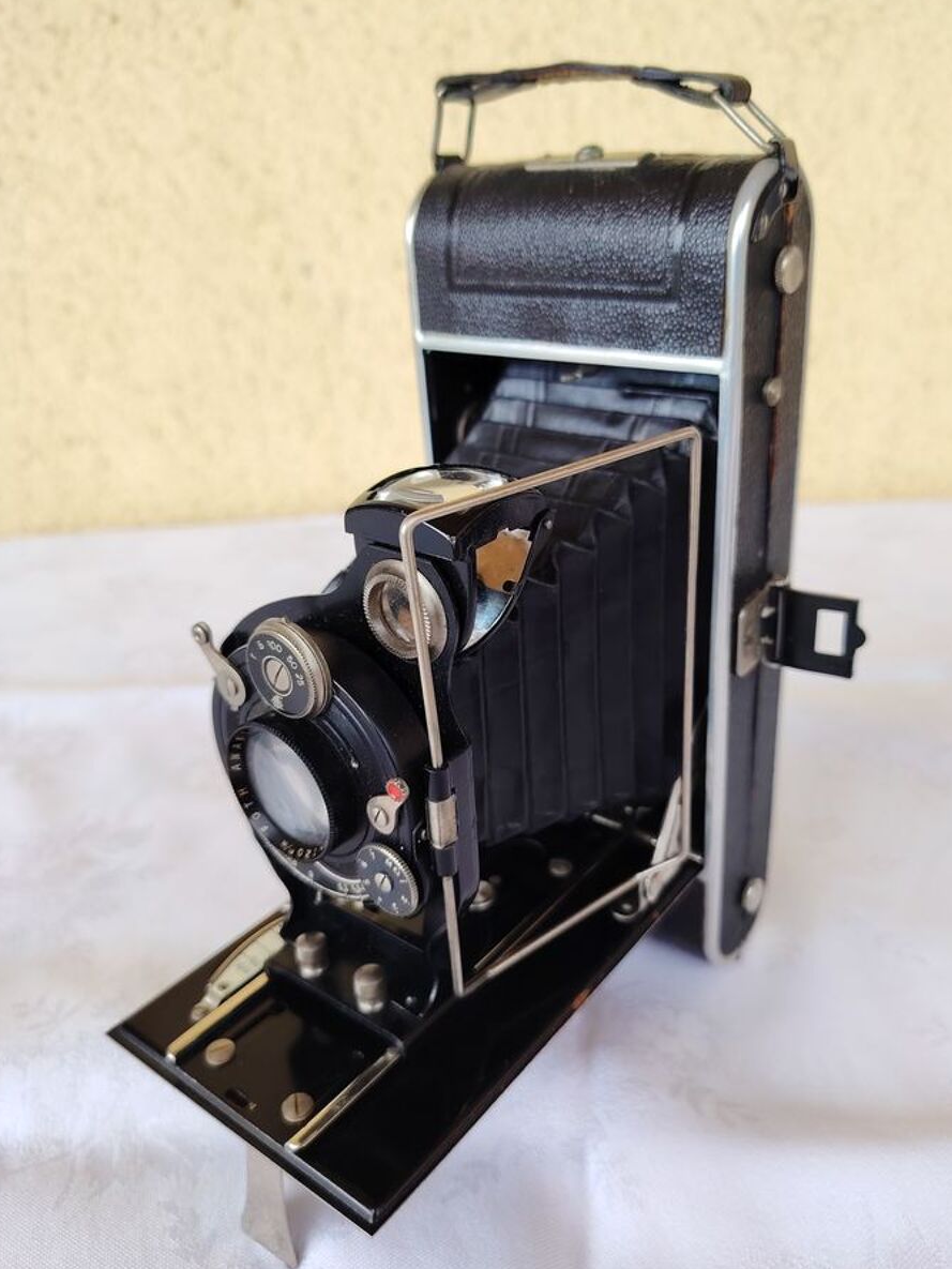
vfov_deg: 65.3
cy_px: 651
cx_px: 523
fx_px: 990
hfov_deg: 51.3
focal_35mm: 27
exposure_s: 1/140
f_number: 1.75
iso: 100
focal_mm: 5.25
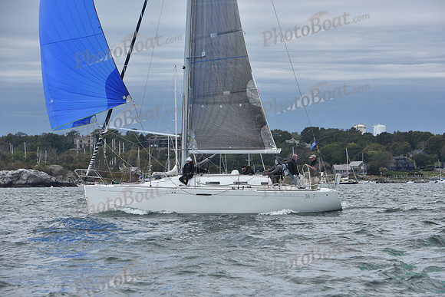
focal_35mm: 150
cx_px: 222
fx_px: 1855
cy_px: 148
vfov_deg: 9.2
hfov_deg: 13.7
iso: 400
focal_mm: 150
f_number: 10
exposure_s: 1/1000
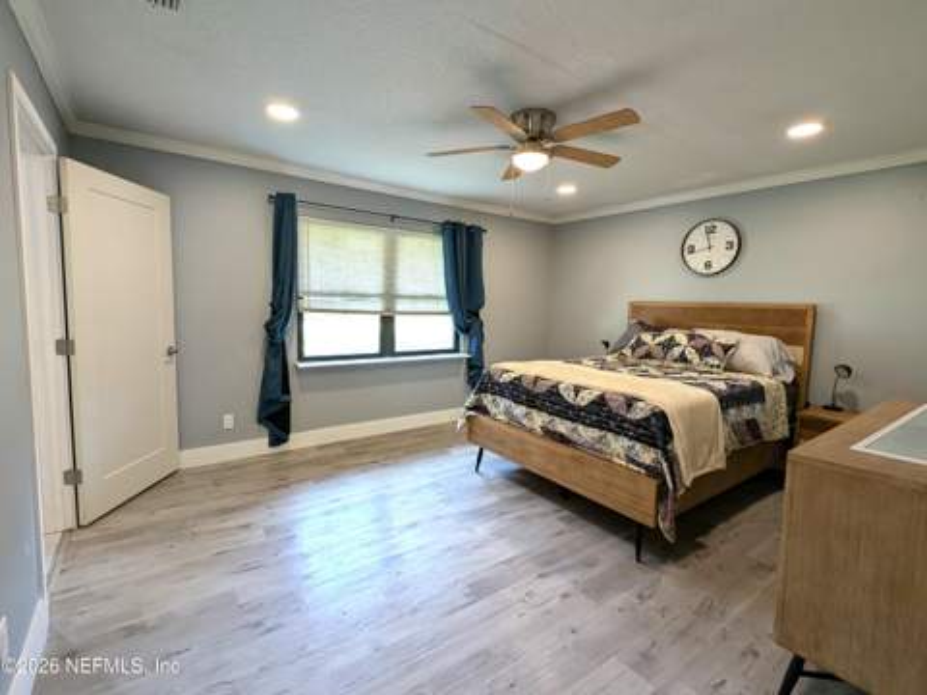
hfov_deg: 110.5
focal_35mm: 12
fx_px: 321
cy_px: 348
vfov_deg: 94.5
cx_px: 464
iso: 53
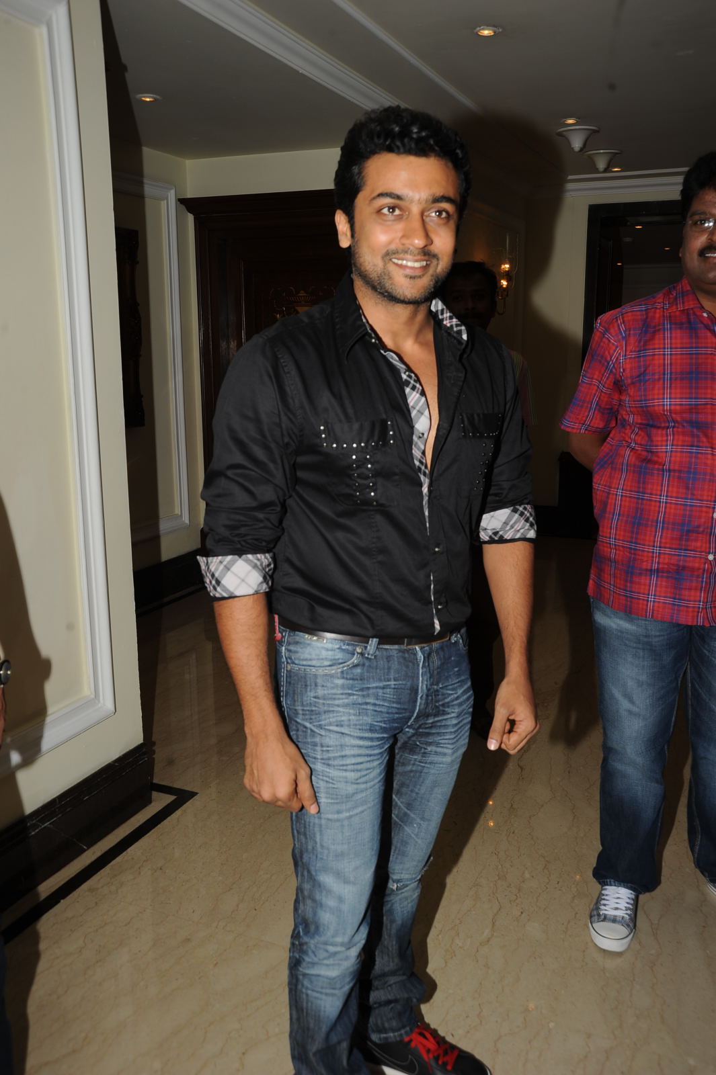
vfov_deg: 58.7
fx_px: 956
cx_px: 358
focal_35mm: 32
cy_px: 538
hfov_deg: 41.1
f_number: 9
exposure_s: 1/125
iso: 200
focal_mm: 32
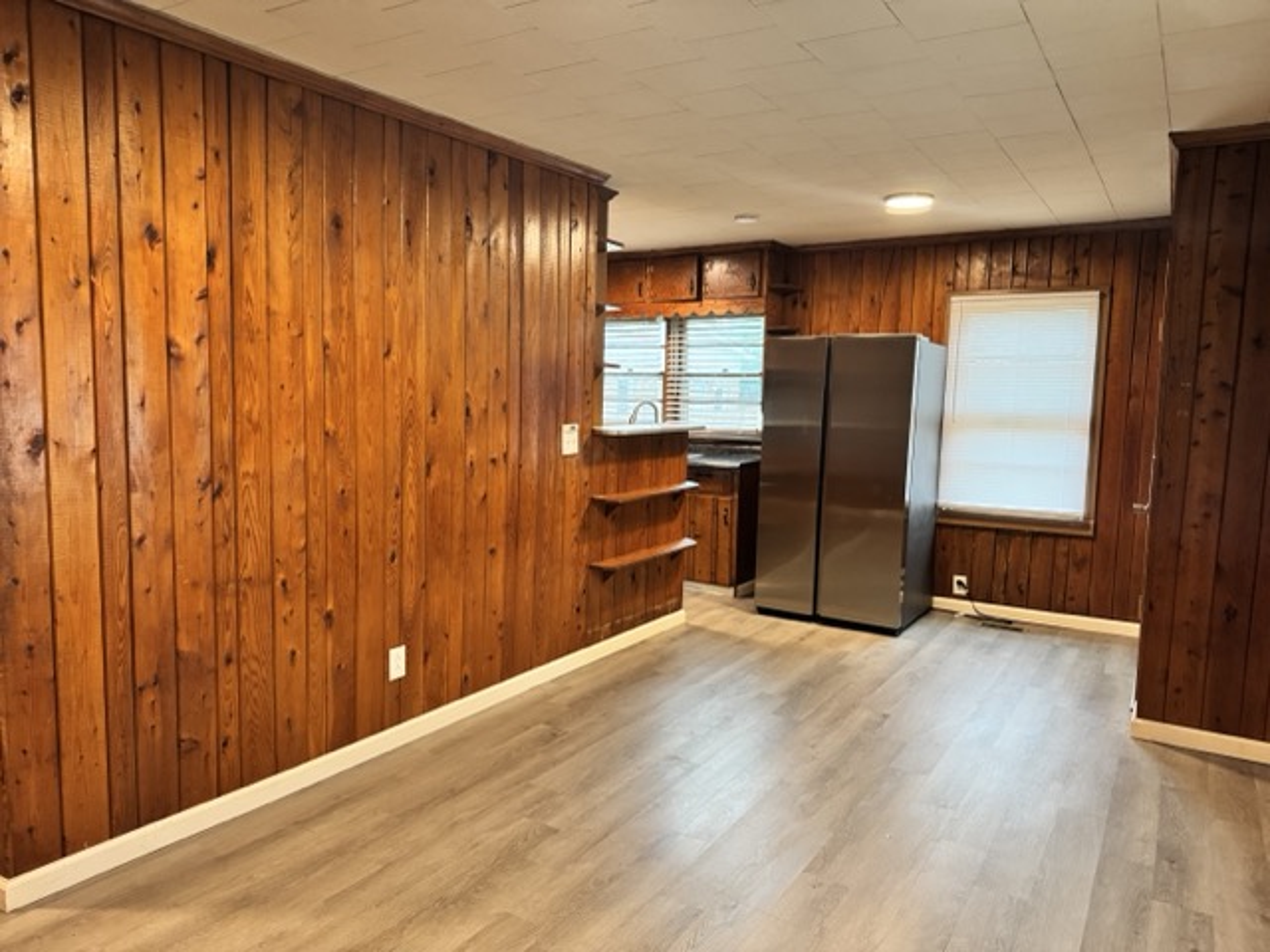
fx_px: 881
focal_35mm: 24
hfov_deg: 71.6
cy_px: 476
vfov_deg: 56.8
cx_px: 635
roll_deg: -1.0
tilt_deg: -6.5
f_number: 1.78
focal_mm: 6.76
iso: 500
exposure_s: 1/60
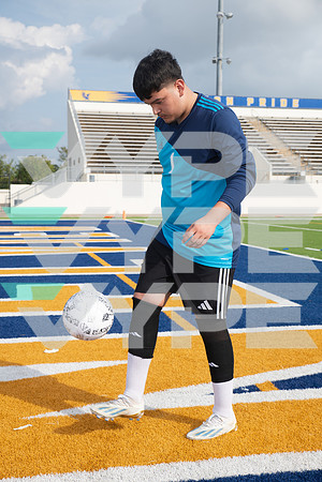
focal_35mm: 48
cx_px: 161
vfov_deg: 41.1
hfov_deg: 28.1
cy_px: 241
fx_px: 644
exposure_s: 1/400
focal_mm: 48
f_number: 7.1
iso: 100
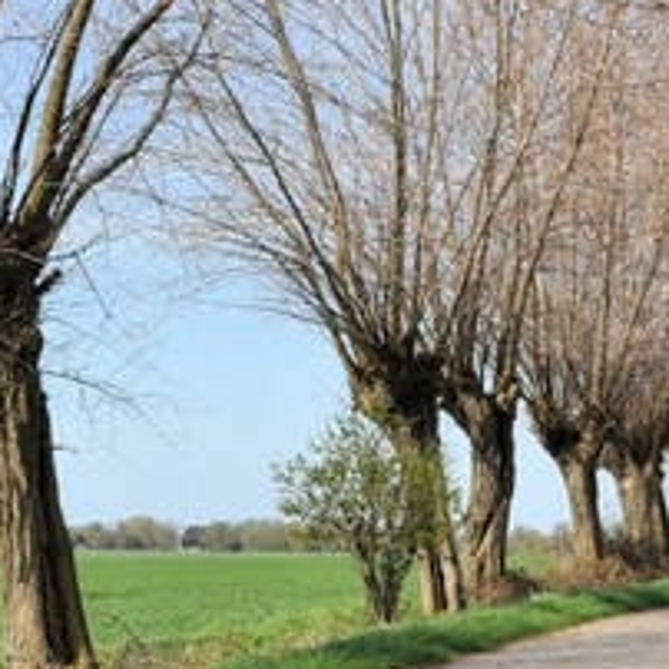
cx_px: 123
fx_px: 2274
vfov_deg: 16.6
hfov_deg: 16.6
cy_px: 537
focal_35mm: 104
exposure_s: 1/320
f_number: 9
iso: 200
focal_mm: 22
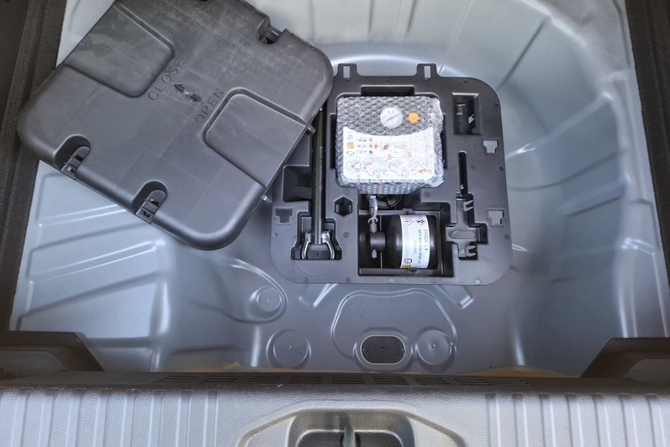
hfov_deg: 73.7
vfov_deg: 53.1
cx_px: 335
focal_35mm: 24
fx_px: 447
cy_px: 202
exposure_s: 1/100
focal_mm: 5.54
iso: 250
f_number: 1.8
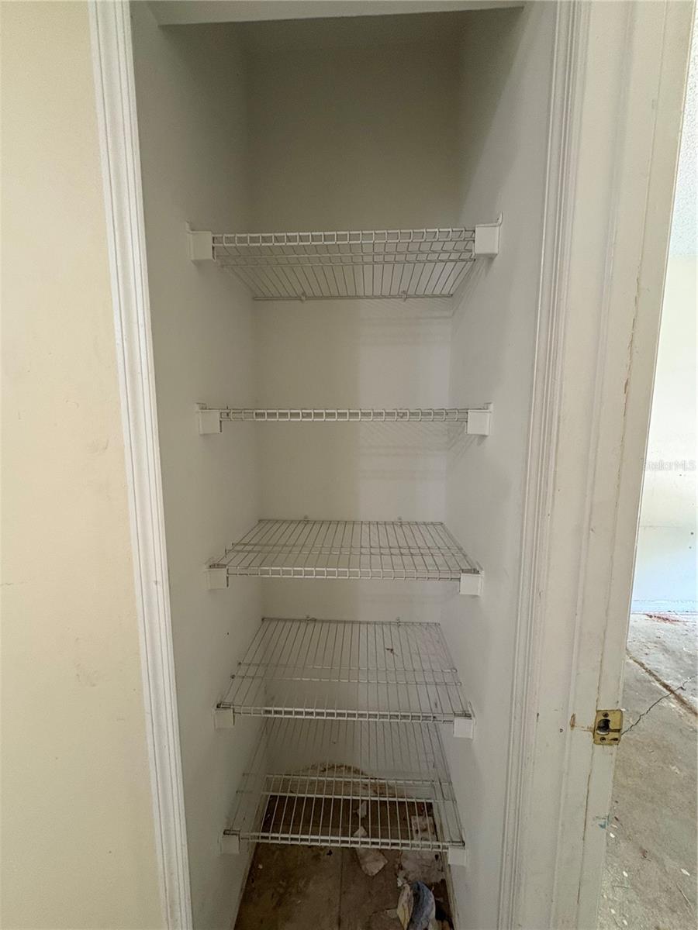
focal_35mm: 14
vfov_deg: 102.1
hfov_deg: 85.7
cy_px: 465
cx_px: 349
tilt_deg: -6.2
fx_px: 376
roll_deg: -0.5
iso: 400
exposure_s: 1/60
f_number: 2.2
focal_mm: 2.22
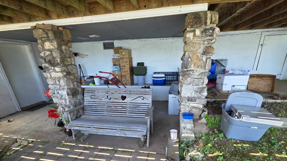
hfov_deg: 102.9
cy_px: 104
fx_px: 114
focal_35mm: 15
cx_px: 151
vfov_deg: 69.0
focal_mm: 2.2
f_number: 1.9
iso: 64
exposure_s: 1/120
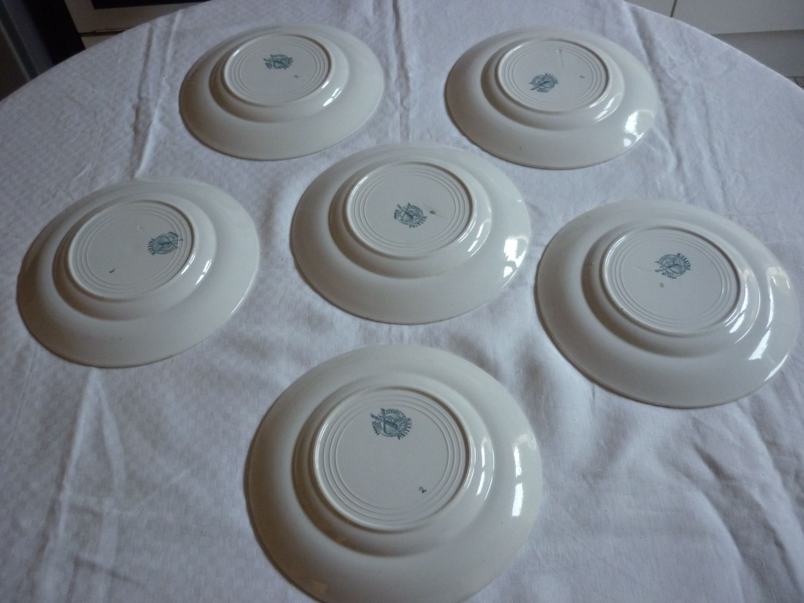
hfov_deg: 55.4
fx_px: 766
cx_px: 402
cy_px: 302
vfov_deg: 42.9
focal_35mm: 33
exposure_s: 1/30
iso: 320
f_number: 2.8
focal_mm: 5.5
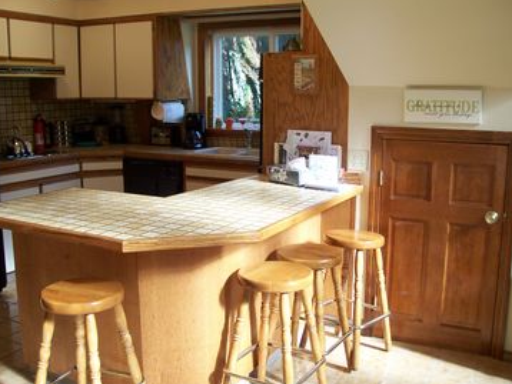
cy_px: 191
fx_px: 548
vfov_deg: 38.7
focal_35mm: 37
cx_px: 252
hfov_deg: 50.1
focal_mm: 6
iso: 80
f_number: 2.7
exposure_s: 1/46.4
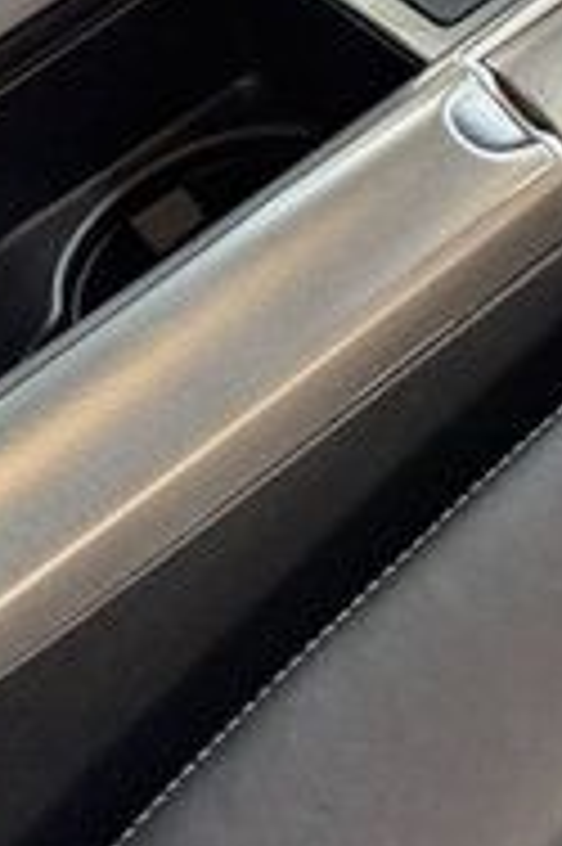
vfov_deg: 13.8
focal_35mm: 136
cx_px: 1592
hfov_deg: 8.6
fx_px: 3190
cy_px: -558
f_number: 1.78
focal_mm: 6.76
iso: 250
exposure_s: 1/60
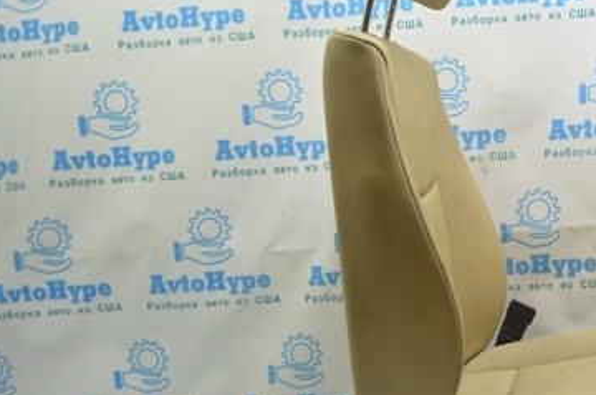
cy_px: 227
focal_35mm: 48
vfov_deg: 28.0
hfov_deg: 39.7
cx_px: 467
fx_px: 794
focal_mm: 18
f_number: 3.5
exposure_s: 1/50
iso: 400
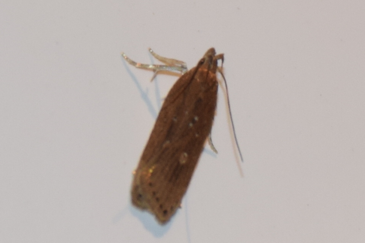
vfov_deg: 6.5
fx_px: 2129
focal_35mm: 210
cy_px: 122
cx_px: 182
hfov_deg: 9.8
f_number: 6.3
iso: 320
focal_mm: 140
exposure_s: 1/80
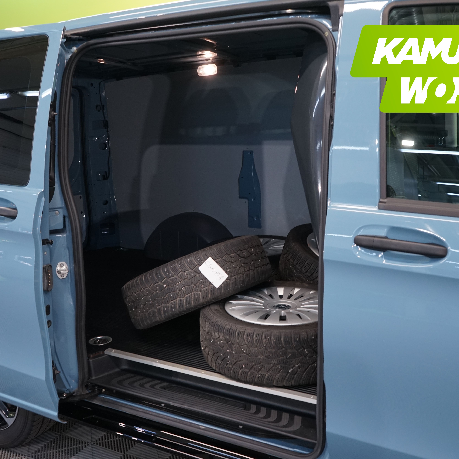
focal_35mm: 37
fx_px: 555
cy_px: 229
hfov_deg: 44.9
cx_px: 250
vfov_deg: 44.9
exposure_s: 1/30
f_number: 5.6
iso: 1000
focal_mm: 29
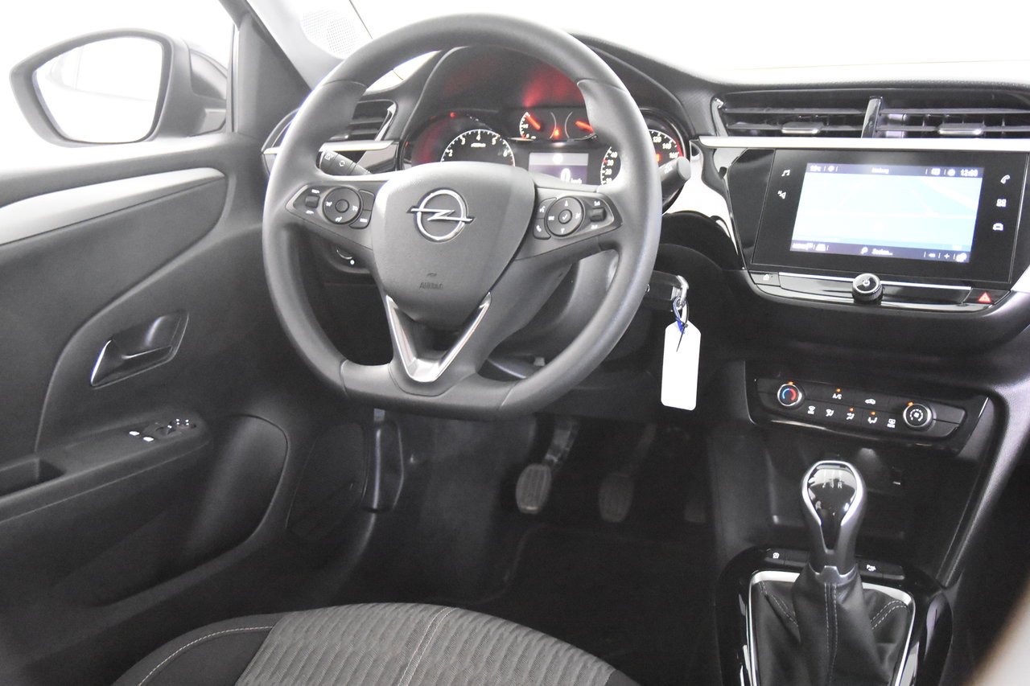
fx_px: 1030
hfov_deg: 53.1
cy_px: 343
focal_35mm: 36
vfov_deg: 36.9
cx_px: 515
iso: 12800
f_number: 3
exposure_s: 1/40
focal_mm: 24
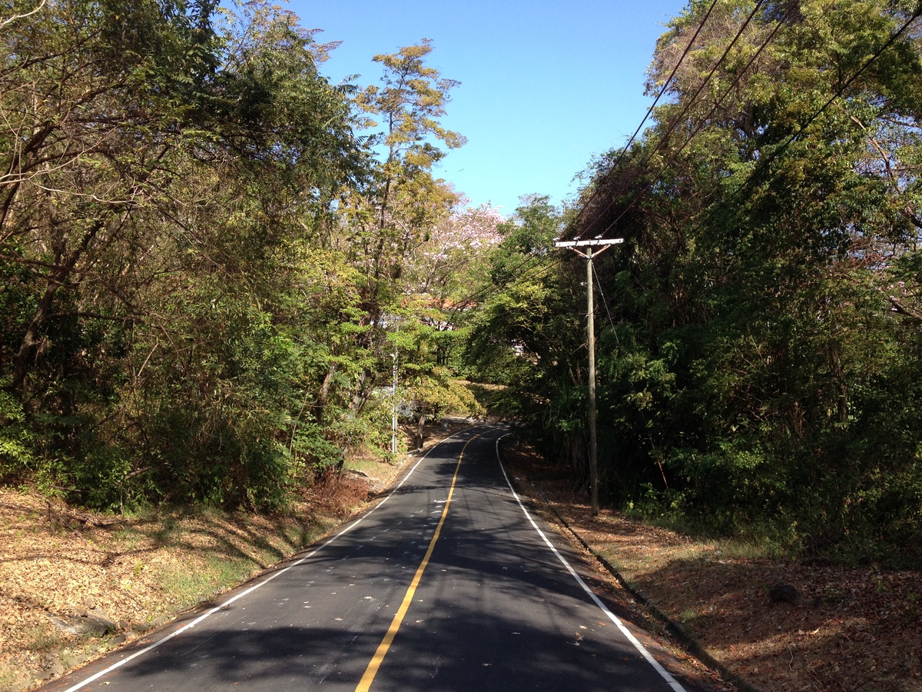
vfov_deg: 40.7
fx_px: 932
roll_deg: +0.6
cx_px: 461
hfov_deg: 52.6
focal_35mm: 35
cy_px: 346
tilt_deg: -3.9
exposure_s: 1/717
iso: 50
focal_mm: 4.28
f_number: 2.4
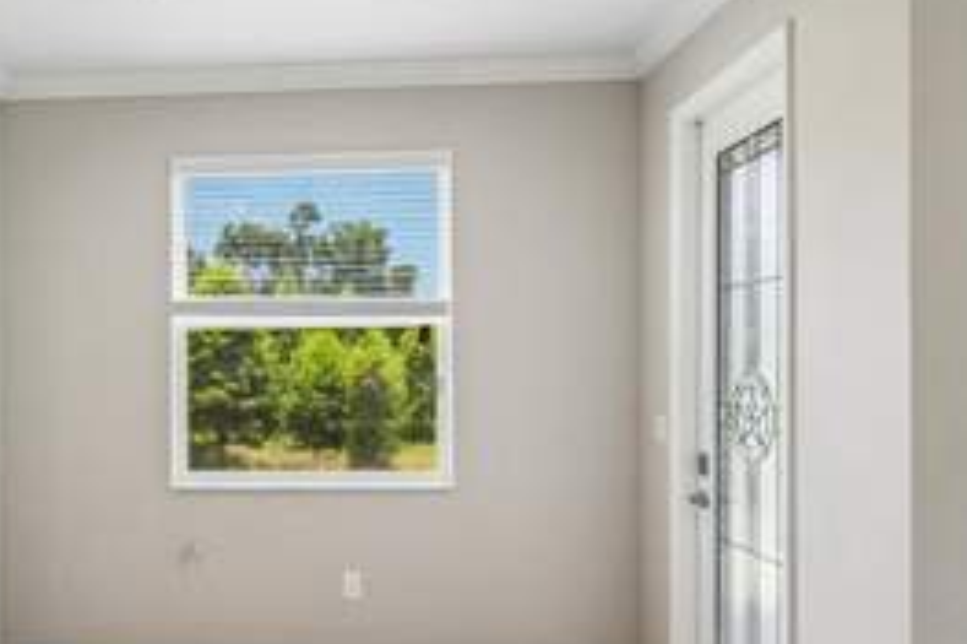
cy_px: 385
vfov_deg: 42.1
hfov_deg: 57.6
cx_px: 254
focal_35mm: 31
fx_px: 832
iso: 400
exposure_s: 1/60
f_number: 8
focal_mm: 17
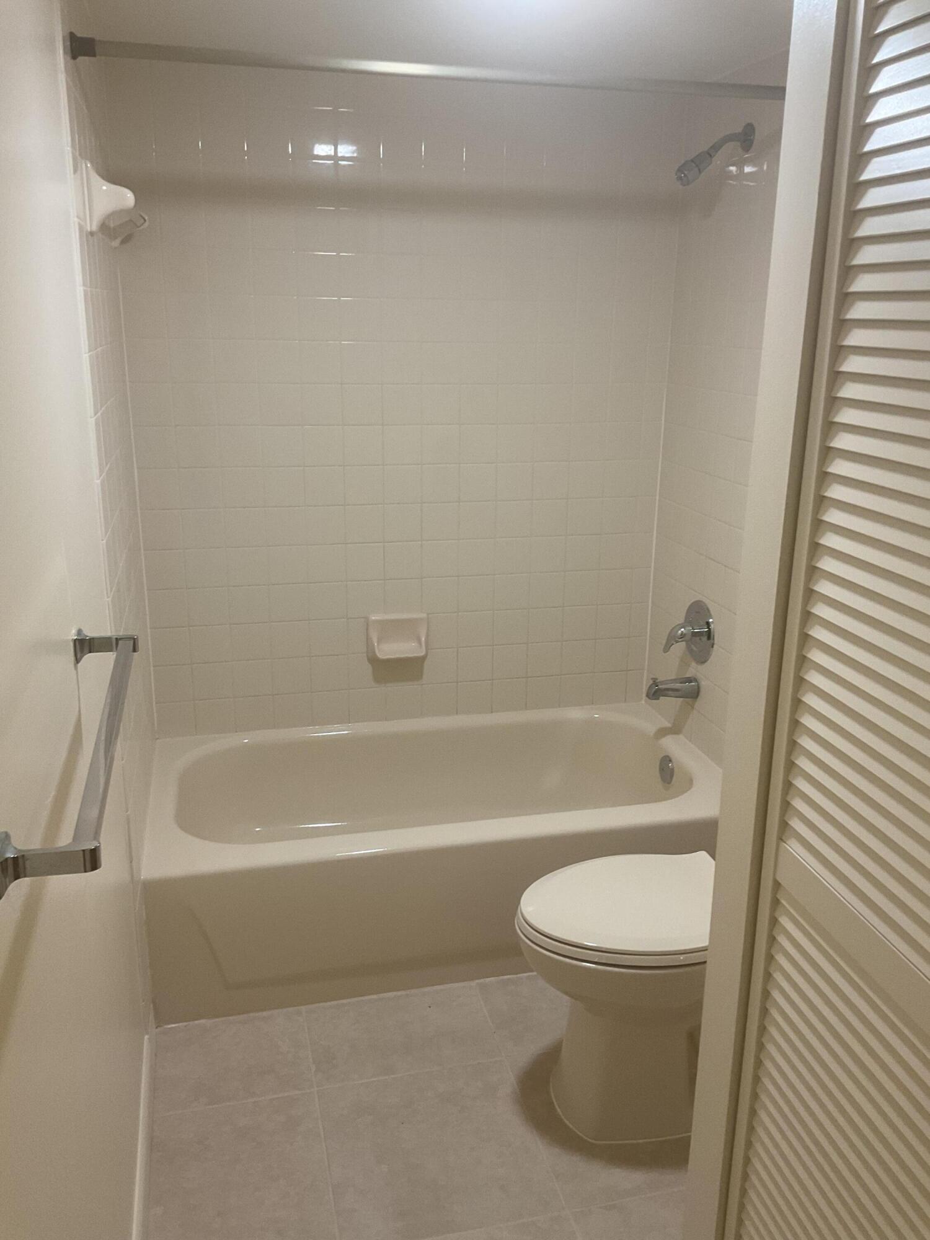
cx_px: 465
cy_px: 620
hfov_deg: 48.2
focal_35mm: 29
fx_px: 1039
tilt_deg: -15.6
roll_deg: -2.2
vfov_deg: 61.7
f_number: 1.8
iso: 50
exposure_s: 1/60
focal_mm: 3
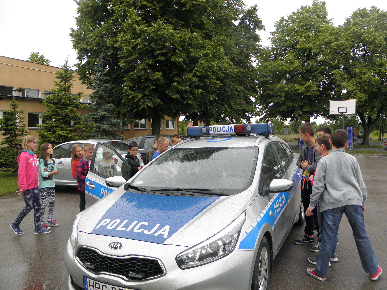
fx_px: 313
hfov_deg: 63.4
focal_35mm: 28
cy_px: 145
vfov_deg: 49.7
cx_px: 194
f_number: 3.5
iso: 100
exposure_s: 1/200
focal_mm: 5
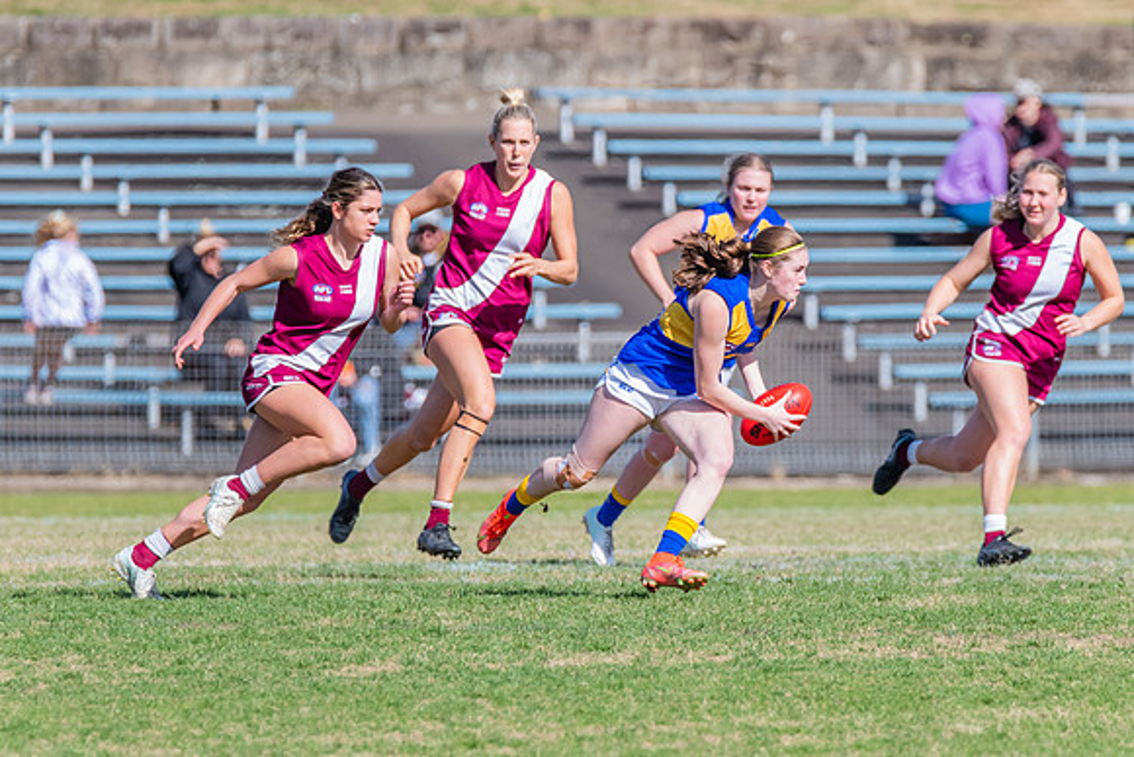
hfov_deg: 2.5
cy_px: 369
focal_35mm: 820
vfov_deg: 1.7
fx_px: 25830
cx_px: 587
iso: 800
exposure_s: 1/1600
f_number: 9
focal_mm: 600
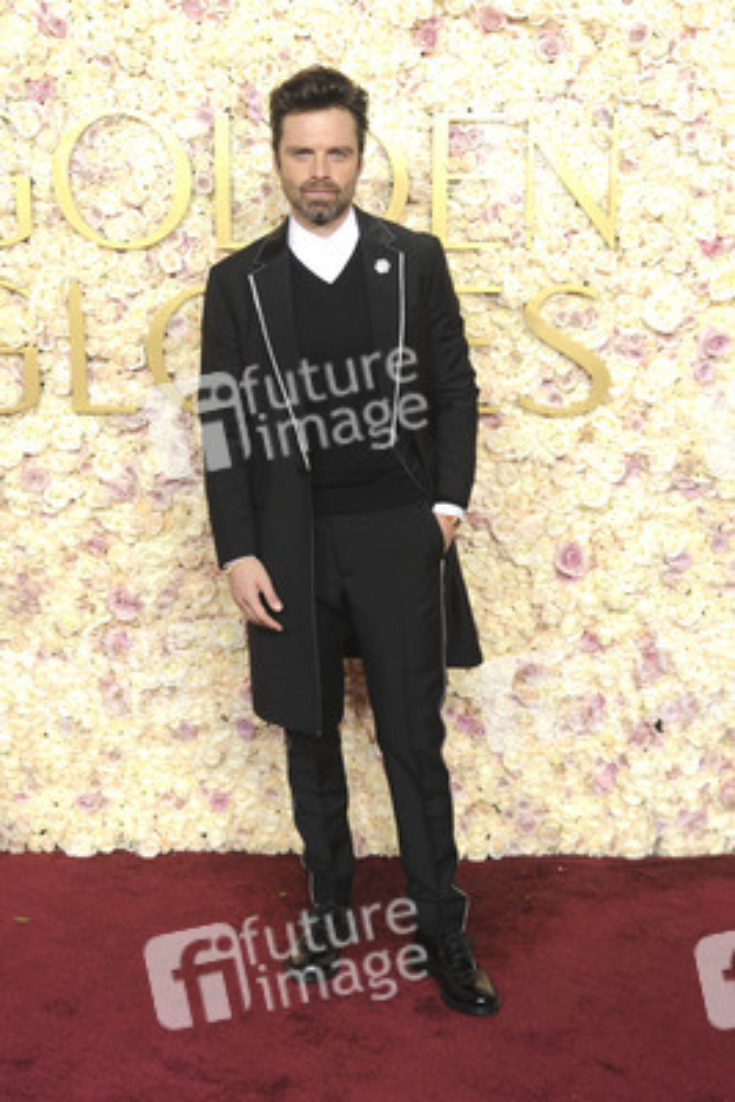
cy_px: 551
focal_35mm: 50
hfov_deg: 27.0
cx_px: 368
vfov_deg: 39.6
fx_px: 1530
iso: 1000
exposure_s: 1/250
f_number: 11
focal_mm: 50
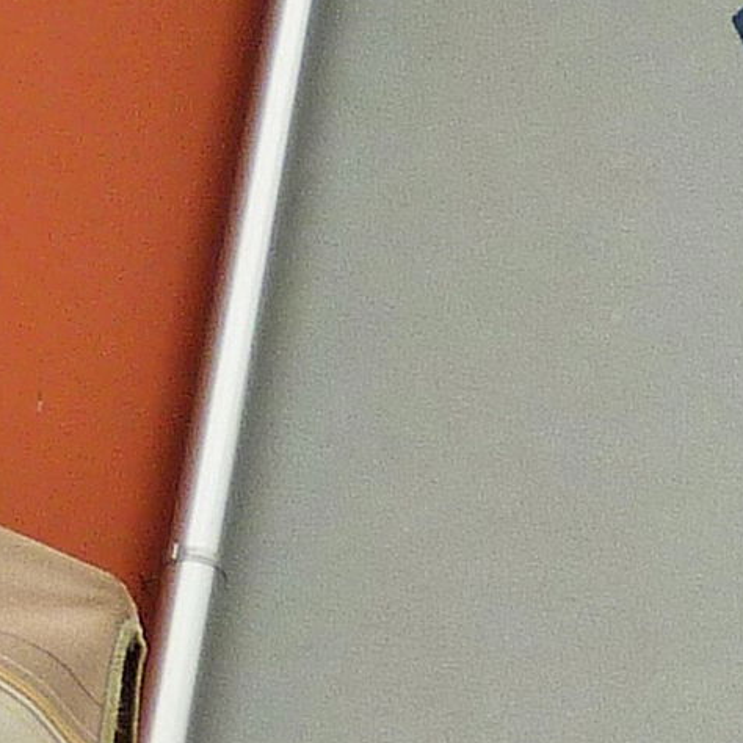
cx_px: 1340
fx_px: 5561
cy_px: 133
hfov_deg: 7.4
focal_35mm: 229
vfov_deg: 7.6
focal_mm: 5.9
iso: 80
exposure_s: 1/160
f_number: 8
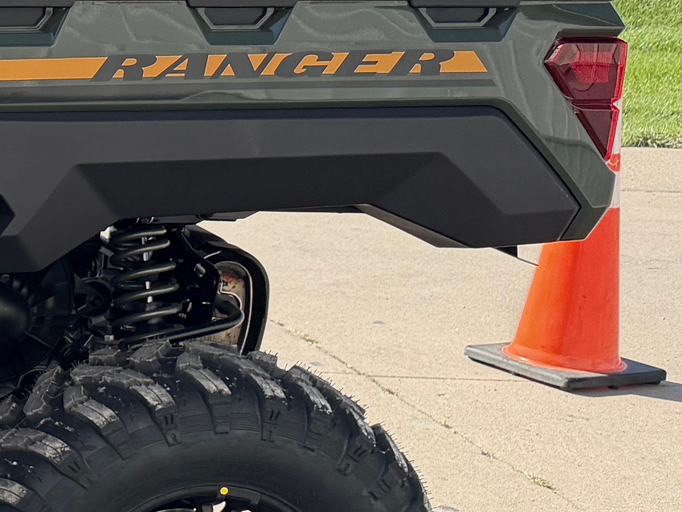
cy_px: 249
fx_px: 1852
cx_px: -604
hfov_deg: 16.7
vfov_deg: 15.7
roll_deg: -0.3
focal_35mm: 94
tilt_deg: -14.3
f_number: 1.78
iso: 100
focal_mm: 6.76
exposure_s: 1/1812
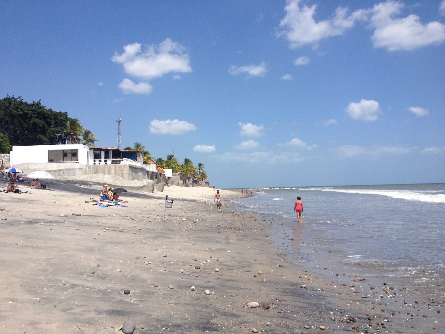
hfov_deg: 52.6
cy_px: 167
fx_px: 450
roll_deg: +1.9
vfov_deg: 40.7
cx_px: 222
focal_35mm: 35
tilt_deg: +0.0
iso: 50
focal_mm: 4.28
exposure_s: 1/2762
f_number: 2.4
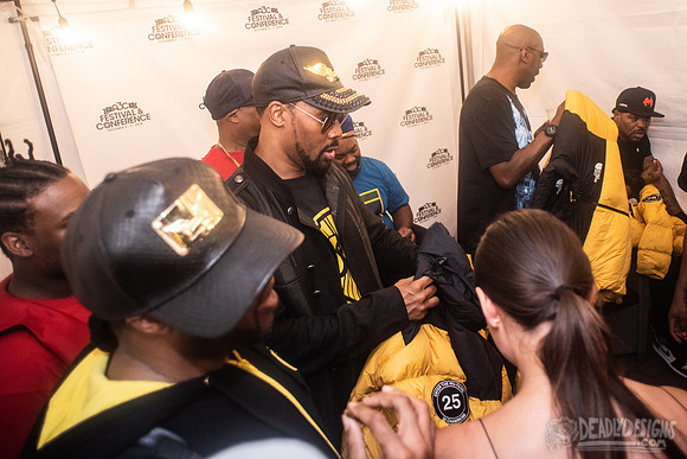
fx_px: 486
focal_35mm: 25
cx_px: 371
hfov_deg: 70.4
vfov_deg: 50.0
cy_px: 171
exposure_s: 1/200
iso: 2000
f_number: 3.5
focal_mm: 20
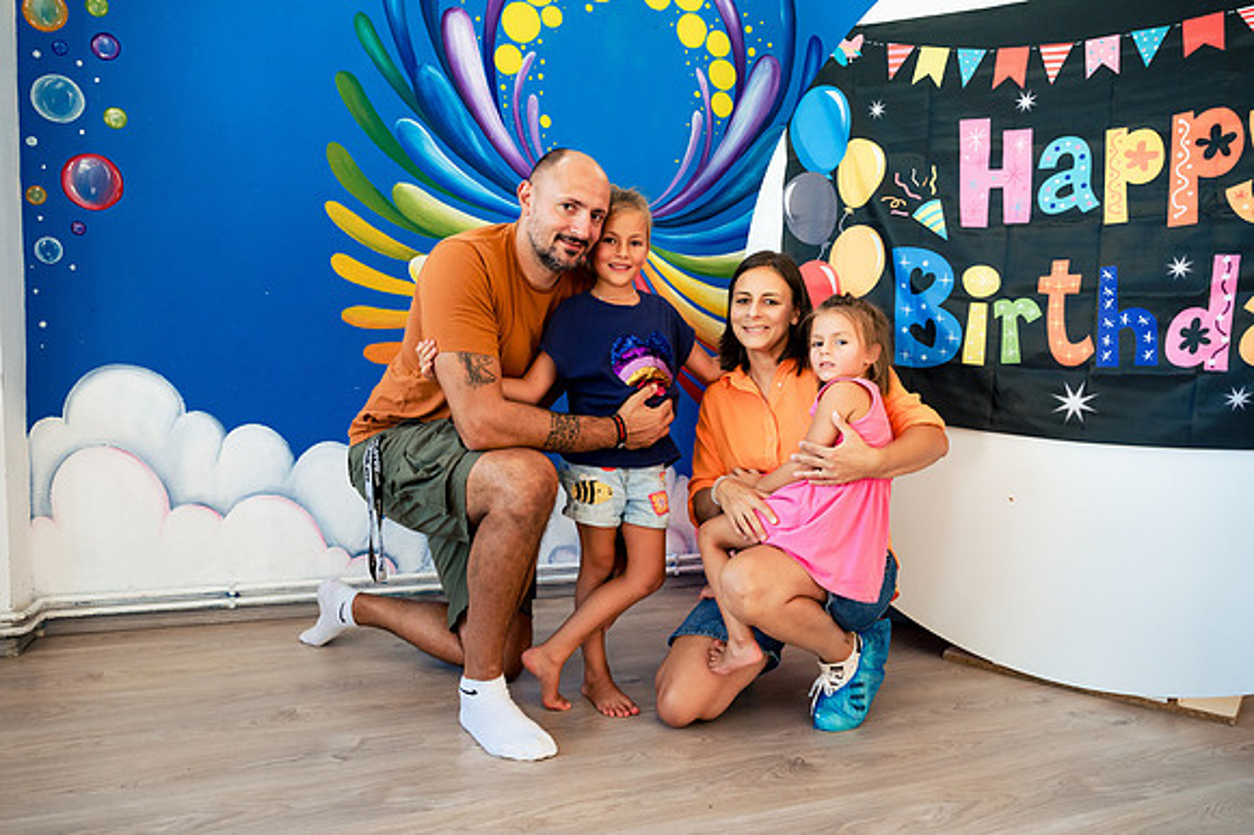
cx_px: 627
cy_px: 418
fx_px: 864
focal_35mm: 25
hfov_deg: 72.0
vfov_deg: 51.6
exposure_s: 1/160
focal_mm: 24
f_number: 4.5
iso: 1600
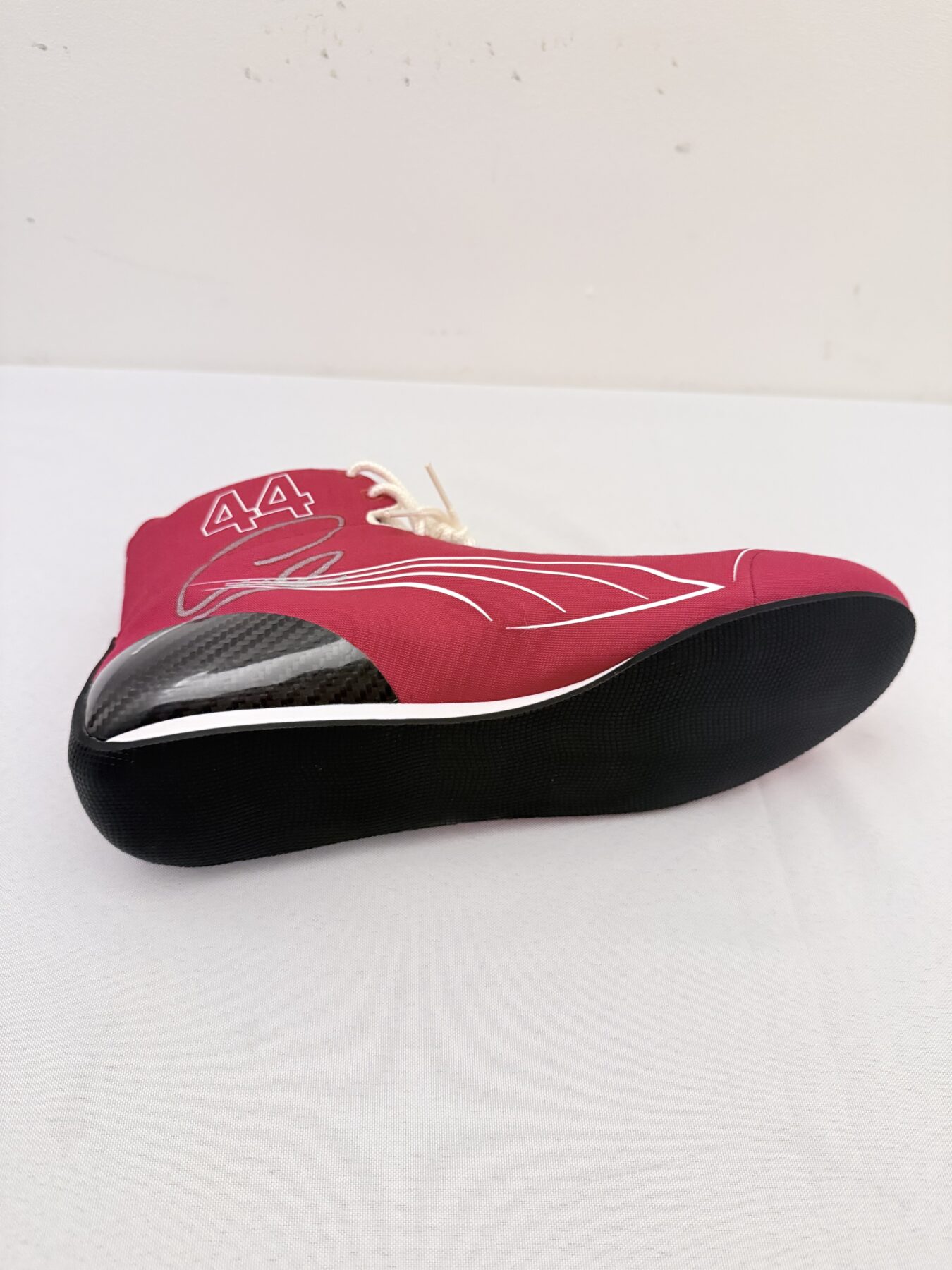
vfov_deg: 71.6
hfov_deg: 56.8
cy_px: 635
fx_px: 880
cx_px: 476
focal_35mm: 24
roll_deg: -1.0
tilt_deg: -43.5
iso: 640
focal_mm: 6.76
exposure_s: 1/50
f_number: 1.78
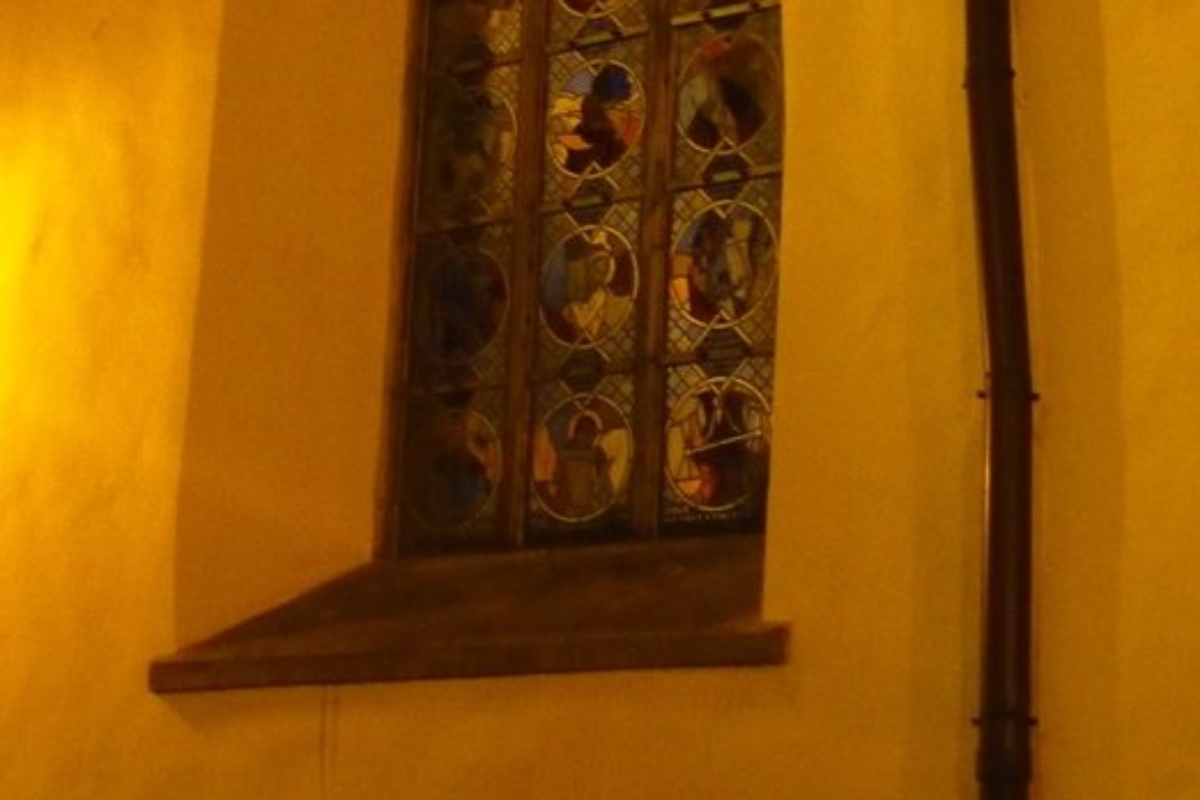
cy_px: 7
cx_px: 549
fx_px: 2500
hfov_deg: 27.0
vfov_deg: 17.8
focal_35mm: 75
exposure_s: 1/10
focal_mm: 6.3
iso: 800
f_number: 2.9
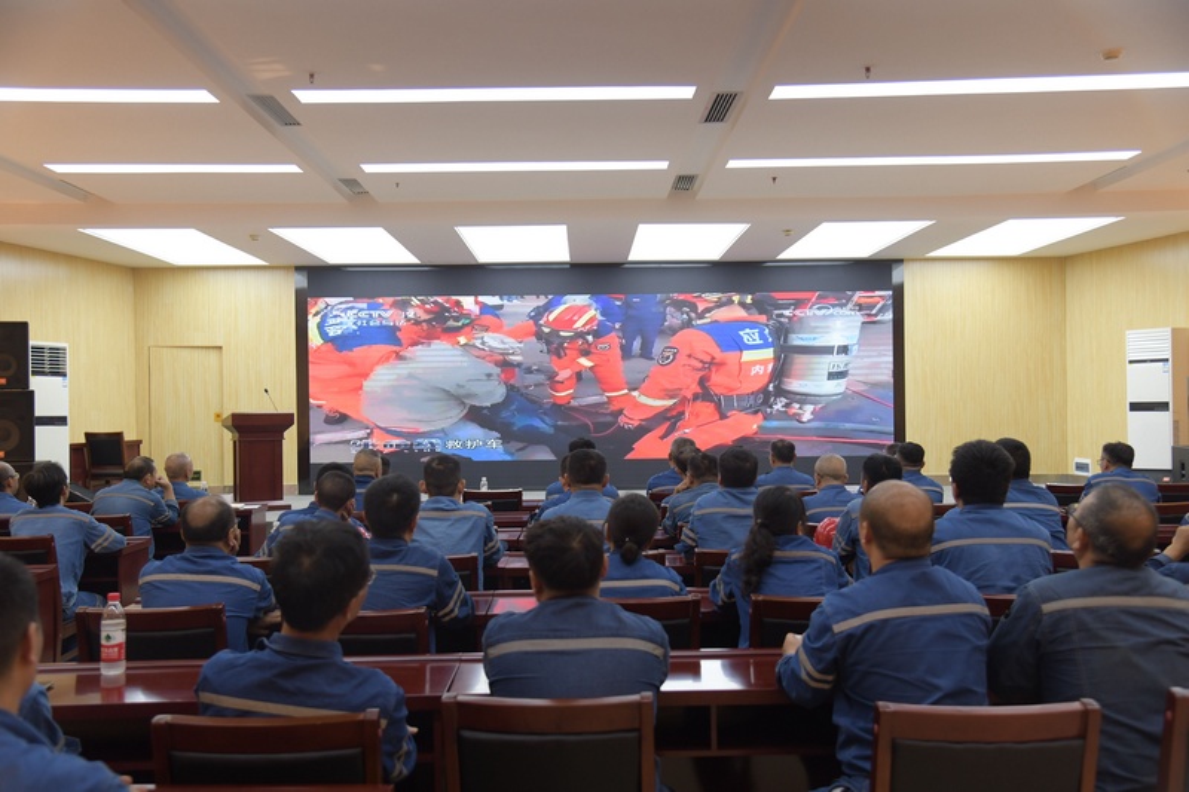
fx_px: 1255
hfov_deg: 50.7
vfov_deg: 35.0
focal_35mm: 38
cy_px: 396
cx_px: 594
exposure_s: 1/100
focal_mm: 38
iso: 800
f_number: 4
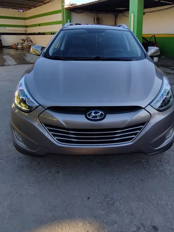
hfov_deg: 51.0
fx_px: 181
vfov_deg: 63.4
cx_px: 105
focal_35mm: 27
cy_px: 74
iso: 50
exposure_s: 1/381
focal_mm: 1.65
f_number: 2.2
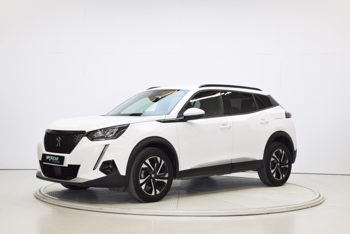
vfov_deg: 25.1
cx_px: 175
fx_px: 525
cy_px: 117
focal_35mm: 54
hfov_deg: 36.9
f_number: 20
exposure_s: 1/1.3
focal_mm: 36
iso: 100
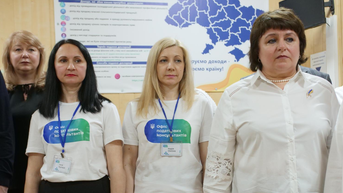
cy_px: 129
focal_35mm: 55
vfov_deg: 21.7
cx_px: 170
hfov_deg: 37.8
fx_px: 500
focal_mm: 25
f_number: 3.2
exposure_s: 1/160
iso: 2000
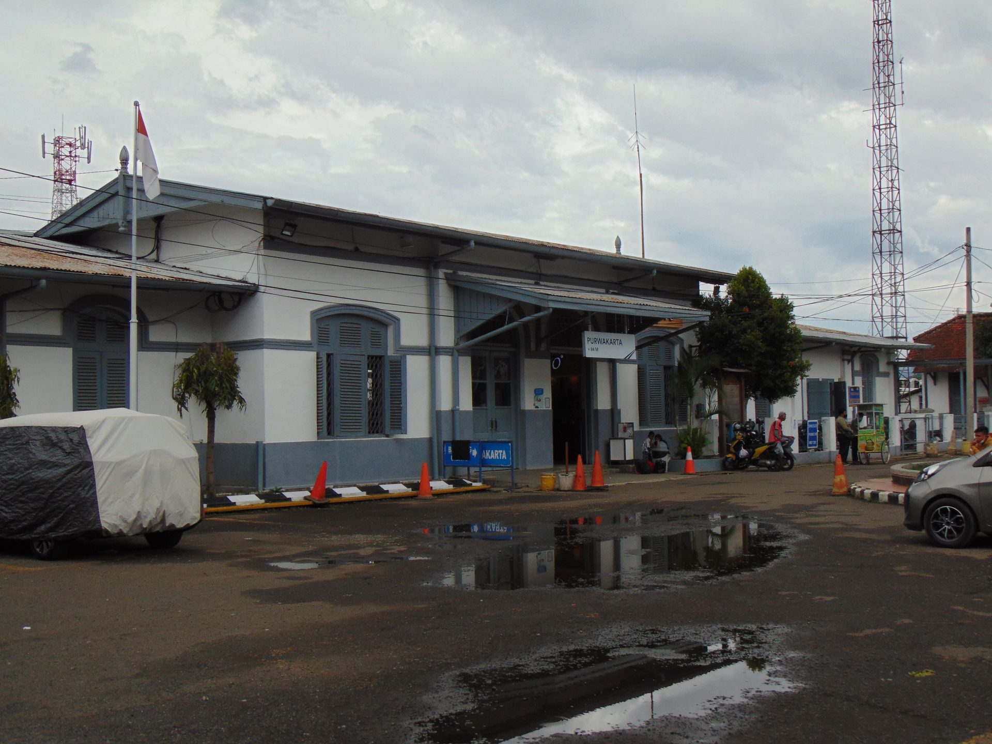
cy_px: 372
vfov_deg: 34.3
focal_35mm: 42
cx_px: 496
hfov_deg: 44.8
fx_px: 1204
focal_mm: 7.6
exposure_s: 1/160
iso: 80
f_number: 8.7
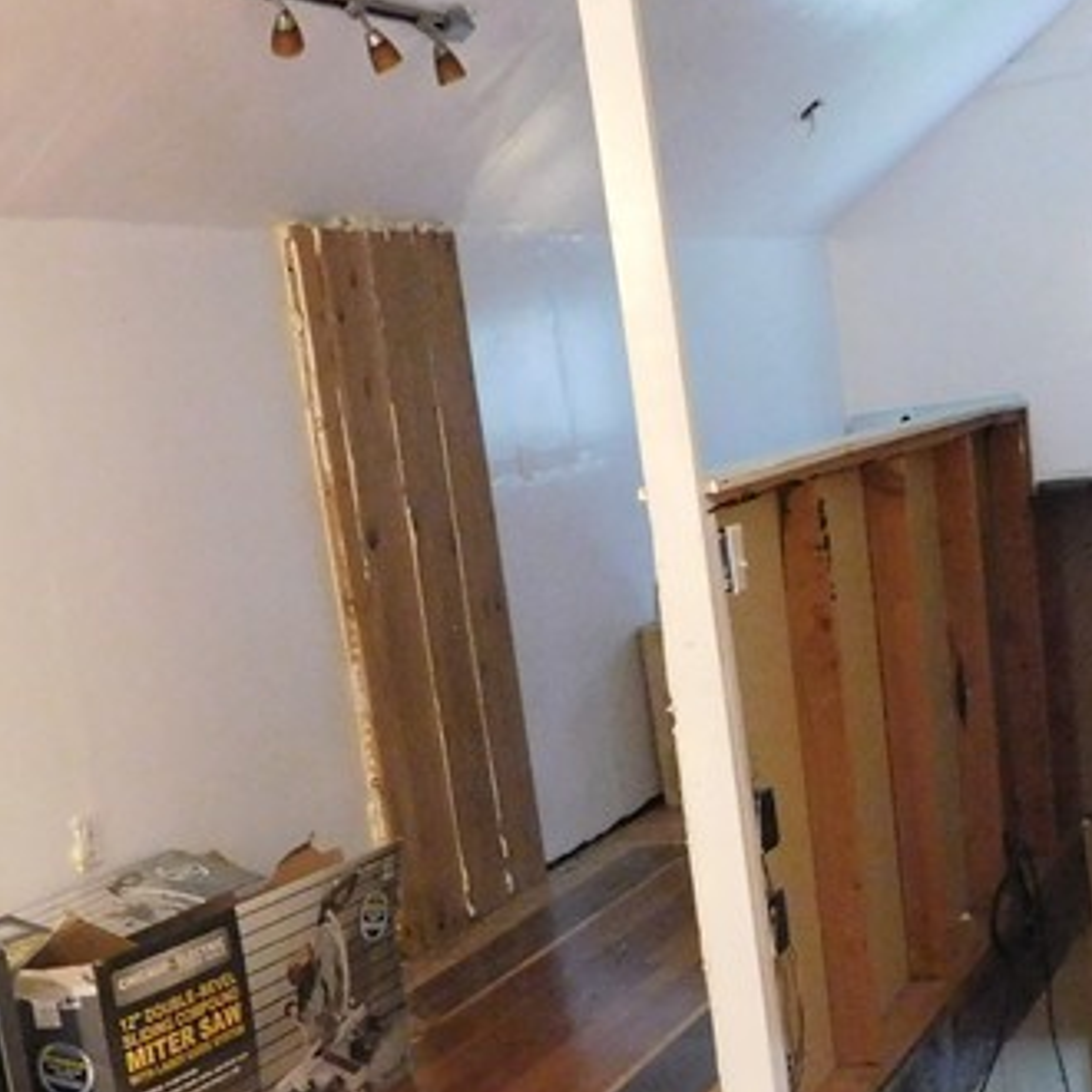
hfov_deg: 27.3
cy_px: 804
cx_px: 470
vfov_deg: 27.0
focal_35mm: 63
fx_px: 2248
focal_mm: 4
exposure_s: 1/8
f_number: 3
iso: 800
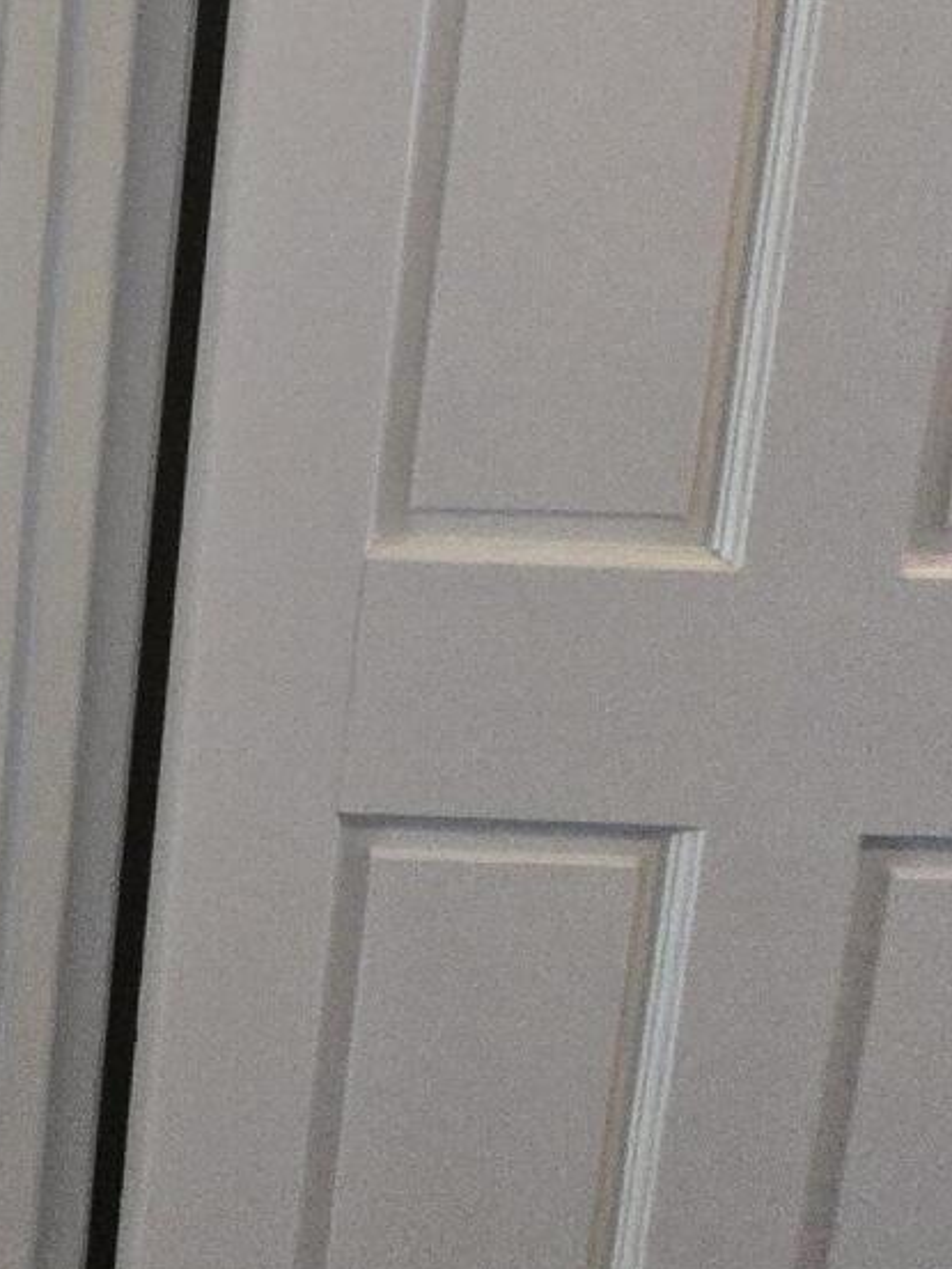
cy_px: 142
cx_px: -665
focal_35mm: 47
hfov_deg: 22.1
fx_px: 1723
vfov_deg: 37.9
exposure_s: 1/60
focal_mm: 2.2
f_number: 2.2
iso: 640
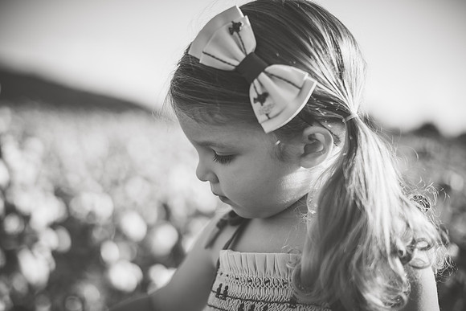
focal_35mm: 50
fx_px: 647
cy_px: 156
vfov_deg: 27.0
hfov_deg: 39.6
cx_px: 233
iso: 160
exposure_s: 1/3200
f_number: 2.2
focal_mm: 50
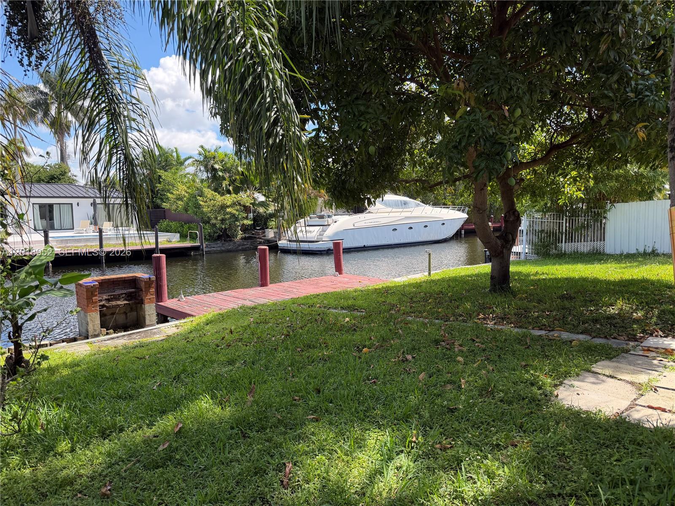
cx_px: 338
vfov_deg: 56.8
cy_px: 253
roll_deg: +0.3
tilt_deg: -5.6
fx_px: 468
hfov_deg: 71.6
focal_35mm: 24
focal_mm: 6.76
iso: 100
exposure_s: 1/1653
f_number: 1.78
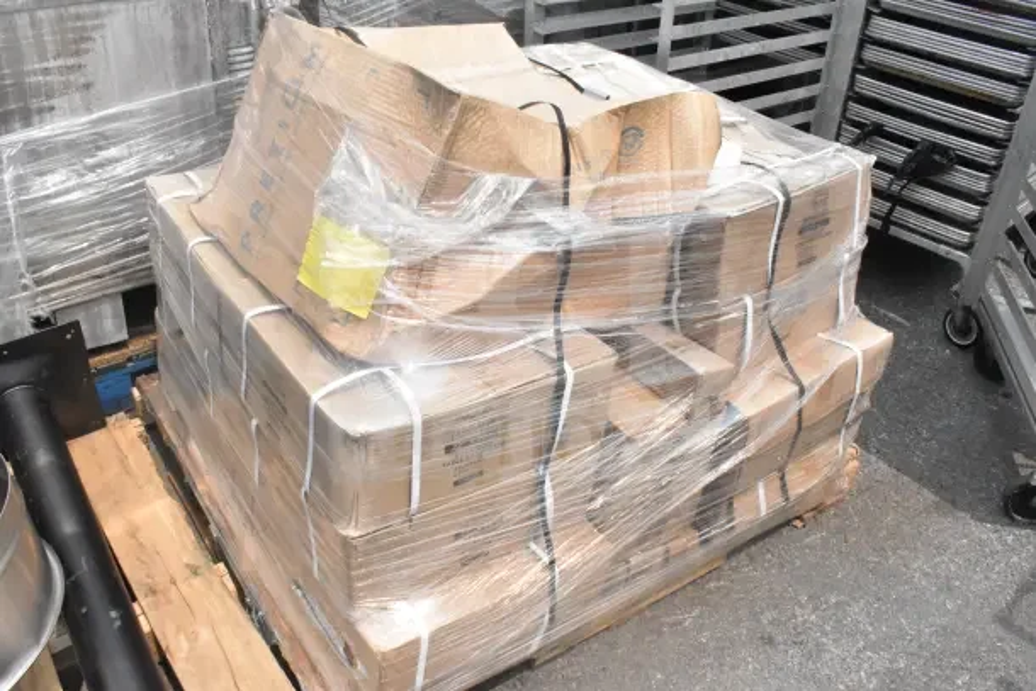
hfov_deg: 61.9
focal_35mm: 30
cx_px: 518
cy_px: 346
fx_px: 863
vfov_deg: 43.6
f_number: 20
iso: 6400
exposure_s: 1/1600
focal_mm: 20
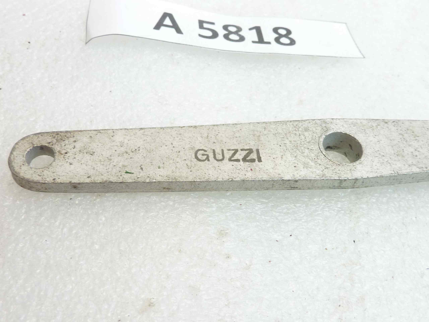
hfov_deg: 49.0
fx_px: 471
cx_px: 214
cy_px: 161
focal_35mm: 38
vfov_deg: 37.7
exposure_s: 1/15
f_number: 3.3
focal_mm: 4.4
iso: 80
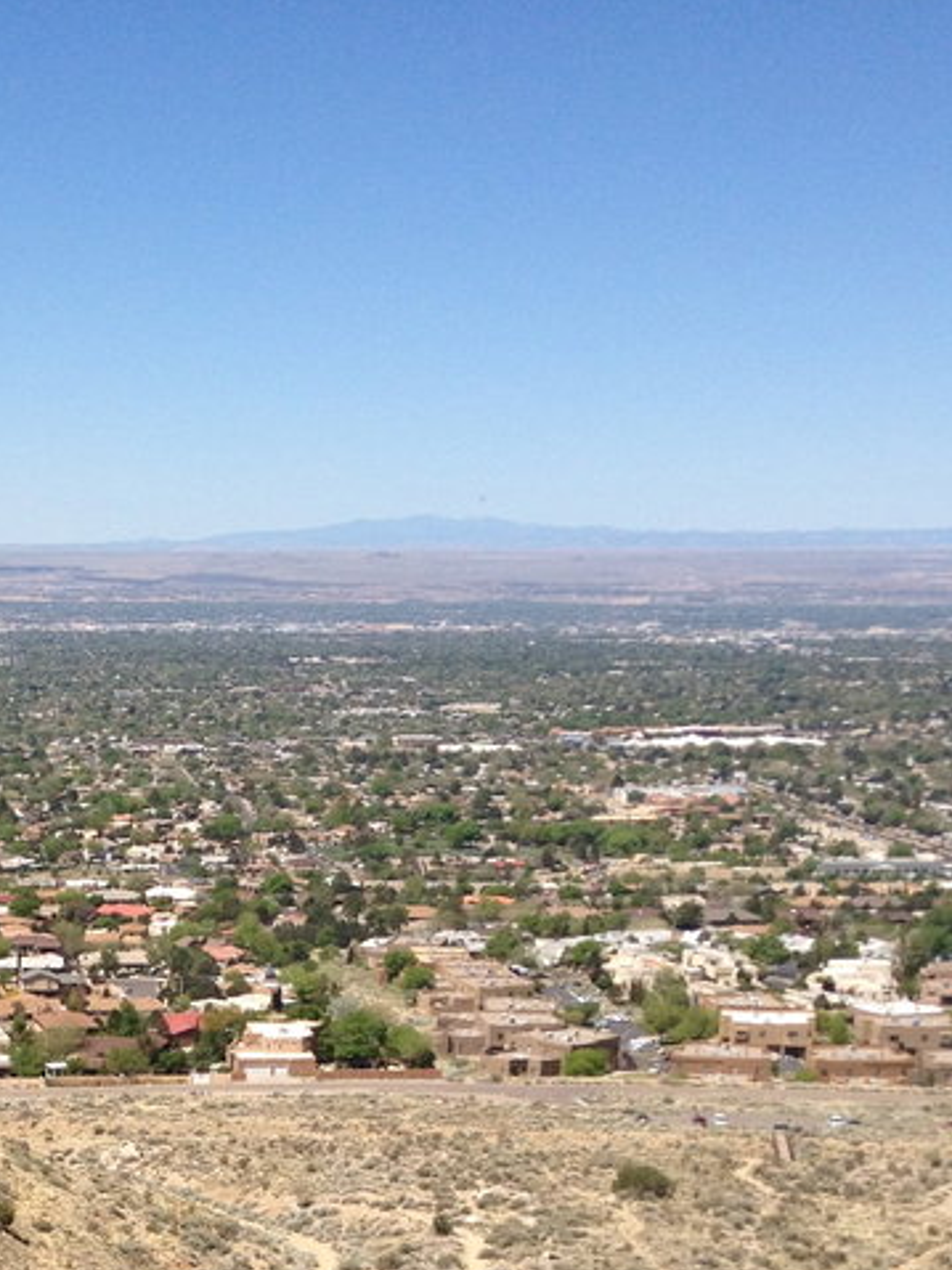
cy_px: 1407
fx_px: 2861
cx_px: 106
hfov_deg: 18.6
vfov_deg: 23.4
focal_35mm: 78
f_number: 2.4
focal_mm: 4.28
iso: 64
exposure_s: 1/1972
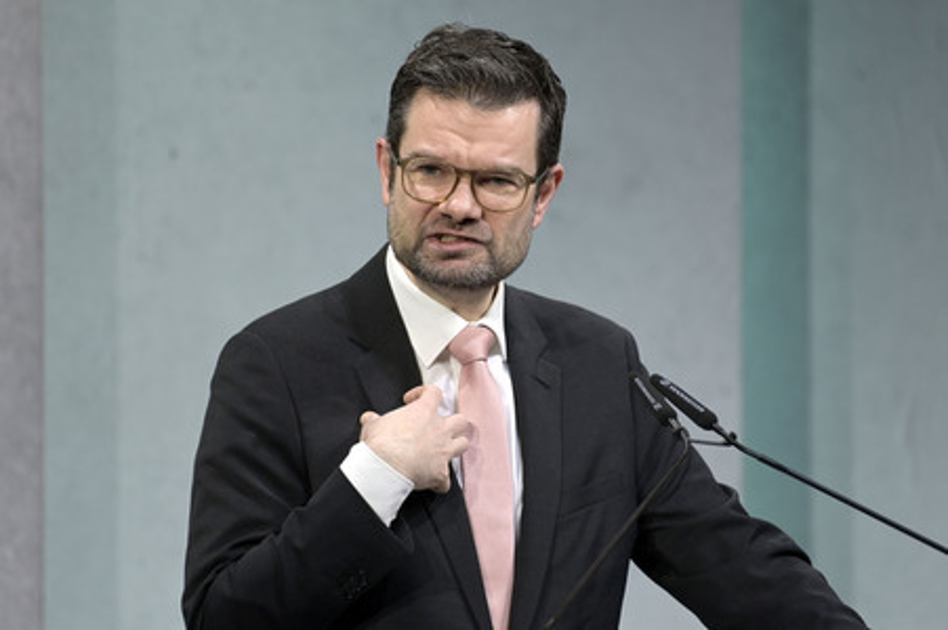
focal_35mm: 500
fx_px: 13157
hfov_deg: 4.1
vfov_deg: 2.7
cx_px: 474
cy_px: 315
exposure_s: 1/640
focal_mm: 500
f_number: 5.6
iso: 2500
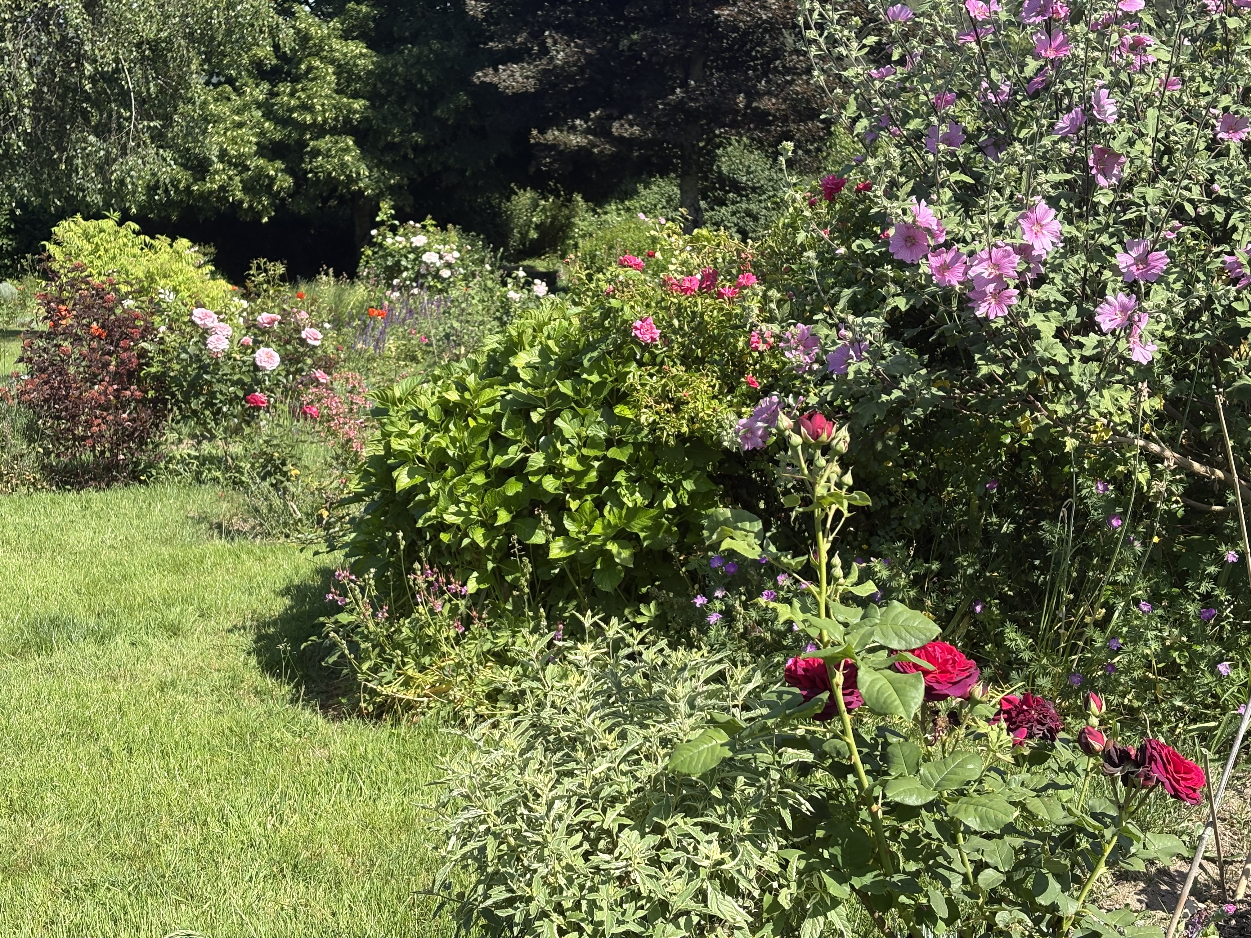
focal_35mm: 52
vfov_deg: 28.0
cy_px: 469
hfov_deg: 36.8
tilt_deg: -10.9
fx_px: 1879
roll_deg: -1.4
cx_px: 626
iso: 40
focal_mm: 5.96
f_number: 1.6
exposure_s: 1/1626
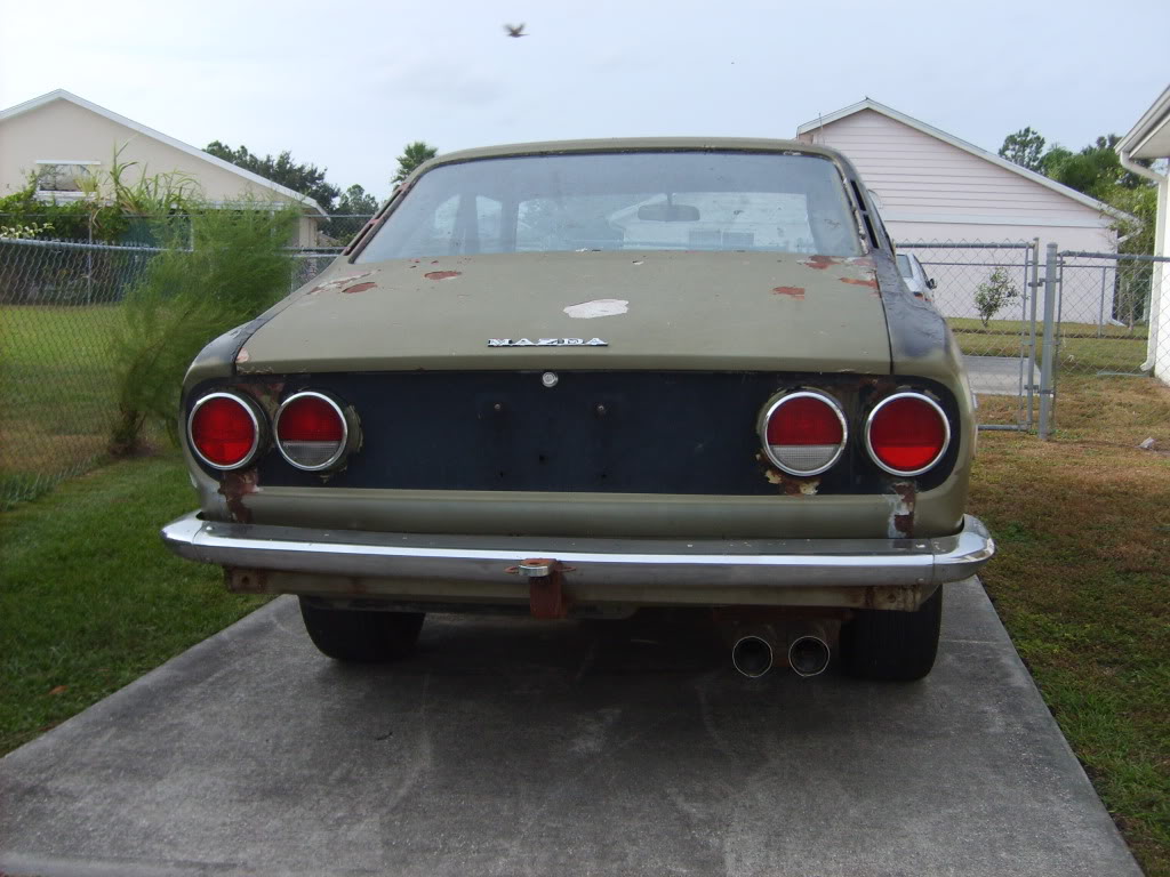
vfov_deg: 40.7
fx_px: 1183
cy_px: 438
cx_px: 585
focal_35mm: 35
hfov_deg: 52.6
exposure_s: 1/350
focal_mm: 5.8
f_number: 2.8
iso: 50
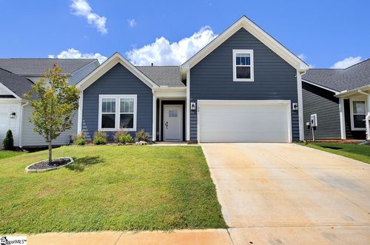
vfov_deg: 70.2
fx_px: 174
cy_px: 122
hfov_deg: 93.4
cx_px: 185
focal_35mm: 17
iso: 400
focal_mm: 17
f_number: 11
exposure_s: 1/500
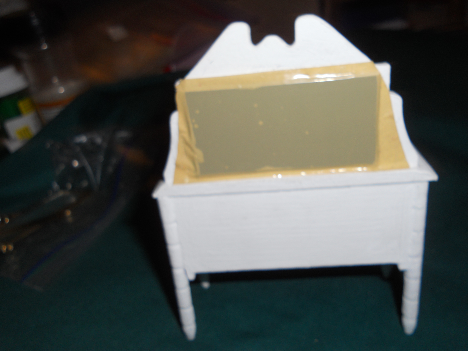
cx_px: 234
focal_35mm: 32
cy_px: 176
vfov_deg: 44.2
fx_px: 433
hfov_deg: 56.8
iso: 80
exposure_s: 1/25
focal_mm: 5.8
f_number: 8.8
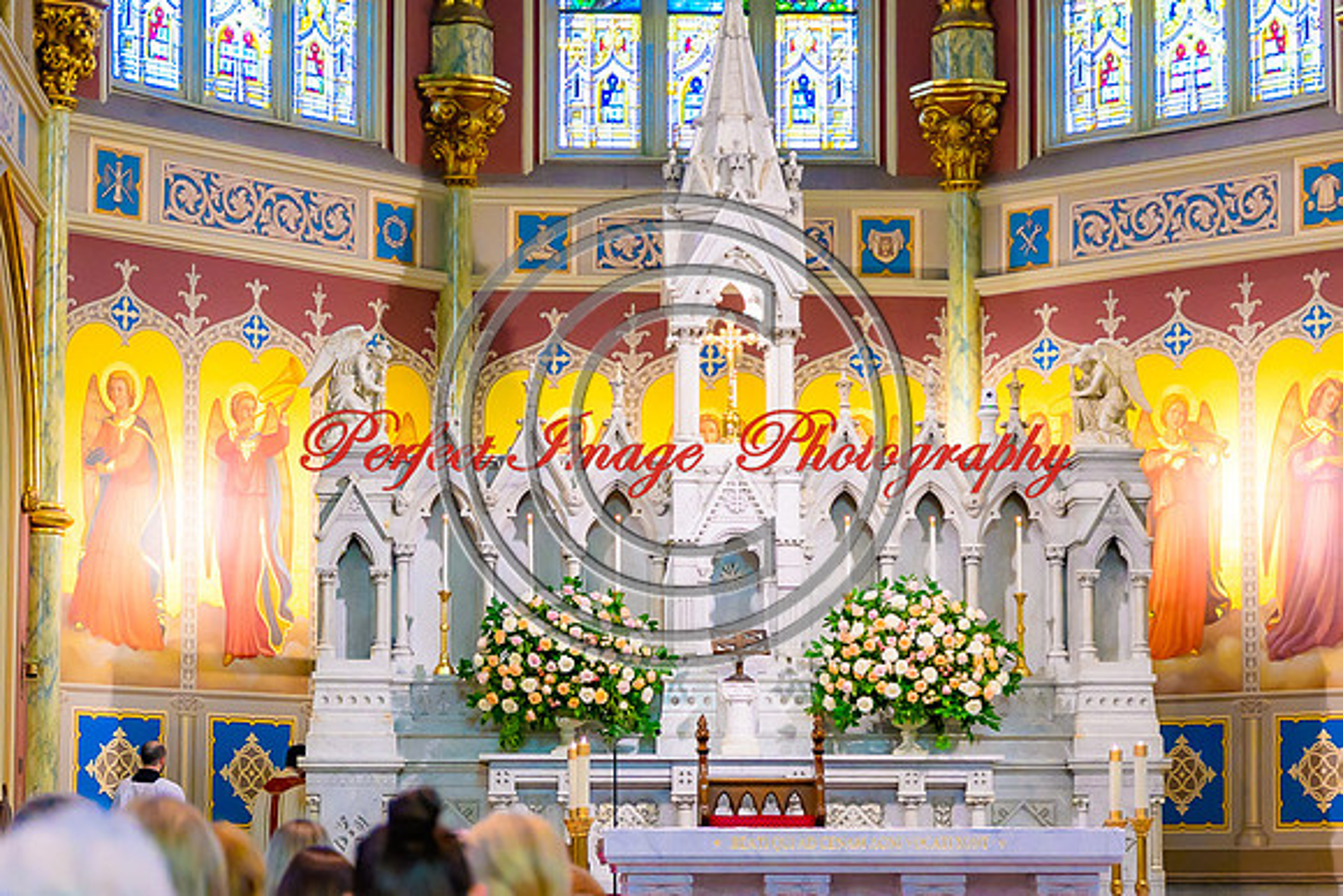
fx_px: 3550
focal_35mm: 95
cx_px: 671
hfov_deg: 21.4
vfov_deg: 14.4
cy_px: 514
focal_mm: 54
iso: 1250
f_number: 2.8
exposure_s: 1/125
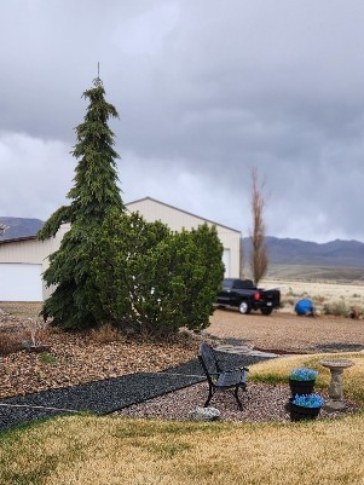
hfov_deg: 32.6
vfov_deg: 42.1
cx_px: 248
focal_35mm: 44
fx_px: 617
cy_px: 342
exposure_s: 1/120
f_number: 1.8
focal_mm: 5.4
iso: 32
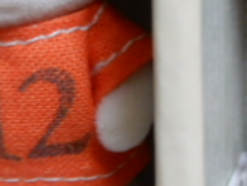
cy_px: 1
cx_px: 388
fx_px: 1142
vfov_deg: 9.2
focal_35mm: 160
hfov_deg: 11.7
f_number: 4
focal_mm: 8
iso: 400
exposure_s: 1/13
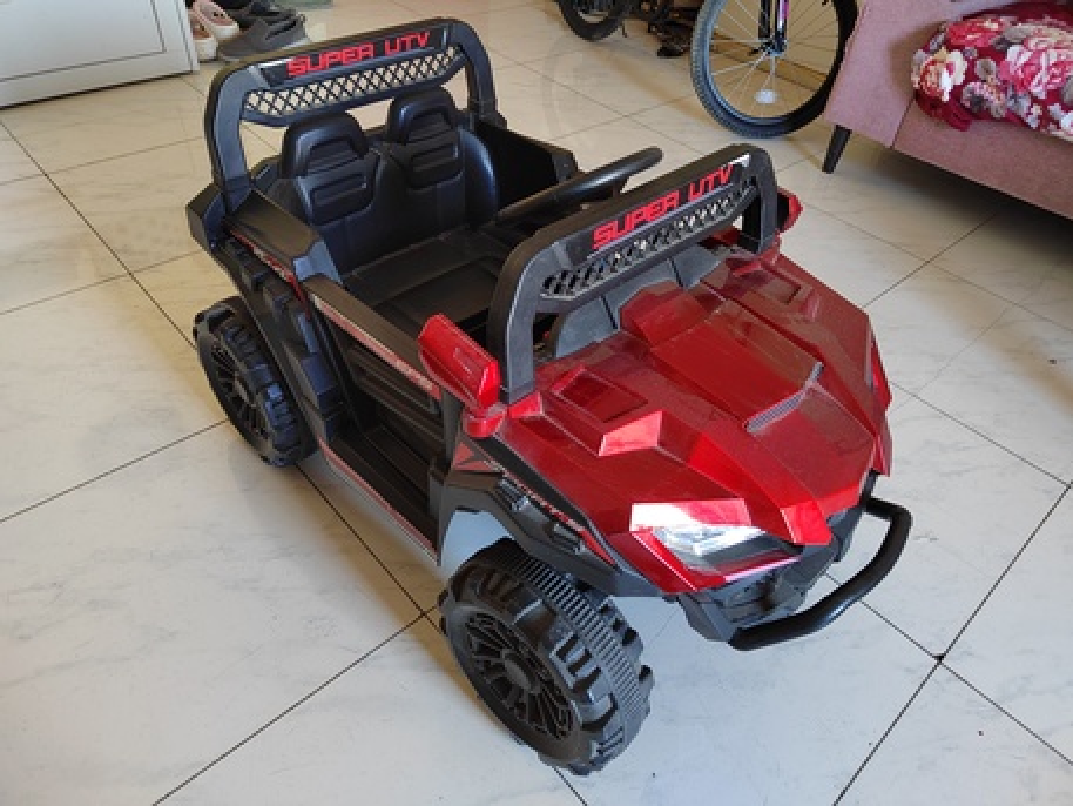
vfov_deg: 58.9
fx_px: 713
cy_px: 403
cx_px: 536
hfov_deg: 73.9
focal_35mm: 23
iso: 1994
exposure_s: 1/50
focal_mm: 5.52
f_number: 1.9
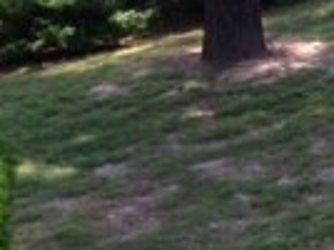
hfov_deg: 10.8
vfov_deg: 9.2
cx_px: 780
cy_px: -62
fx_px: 1522
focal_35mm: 158
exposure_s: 1/154
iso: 50
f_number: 2.4
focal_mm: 4.12
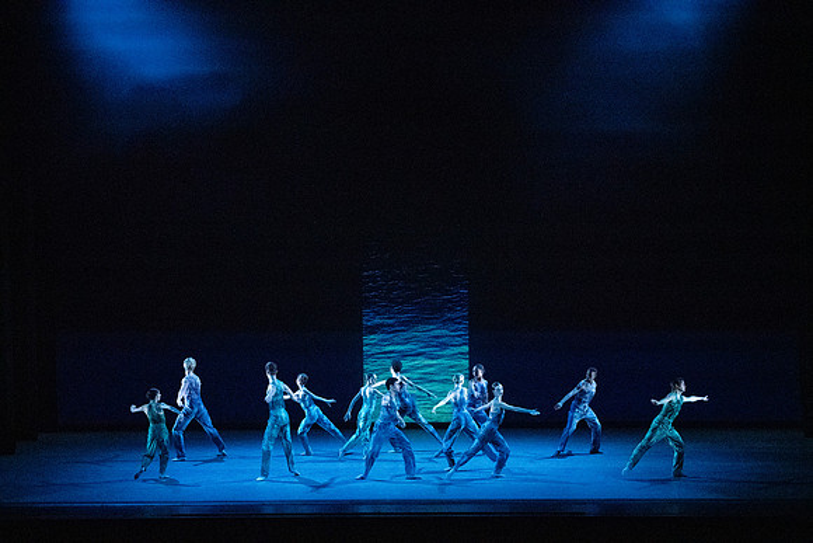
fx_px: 2530
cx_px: 406
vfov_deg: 12.2
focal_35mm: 112
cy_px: 272
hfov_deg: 18.3
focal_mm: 112
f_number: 5.6
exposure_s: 1/400
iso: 25600
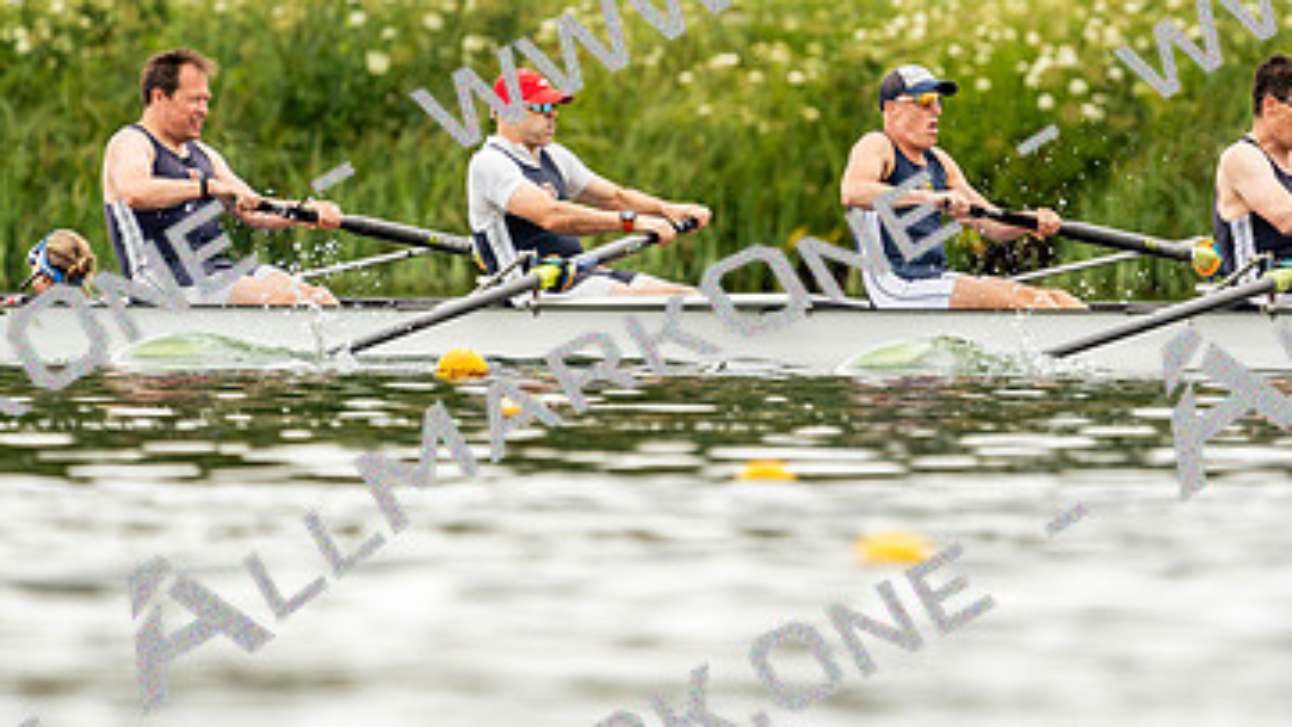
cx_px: 855
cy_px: 159
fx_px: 34633
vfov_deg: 1.2
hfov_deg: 2.1
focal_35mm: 1011
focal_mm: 600
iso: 500
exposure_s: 1/2000
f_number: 6.3
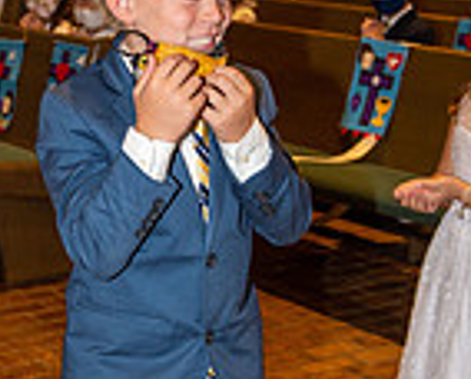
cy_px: 190
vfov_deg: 15.3
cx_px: 121
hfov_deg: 18.8
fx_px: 1410
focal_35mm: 101
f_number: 5
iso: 1600
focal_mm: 34
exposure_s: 1/125
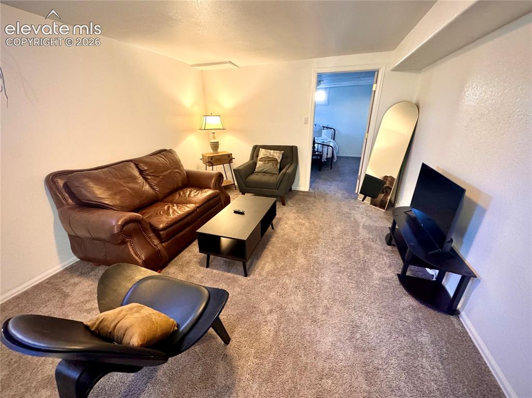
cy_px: 199
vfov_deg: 85.6
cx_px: 266
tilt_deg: -22.8
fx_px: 215
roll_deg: +0.3
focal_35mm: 14
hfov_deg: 102.1
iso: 800
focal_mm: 2.22
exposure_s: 1/60
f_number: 2.2
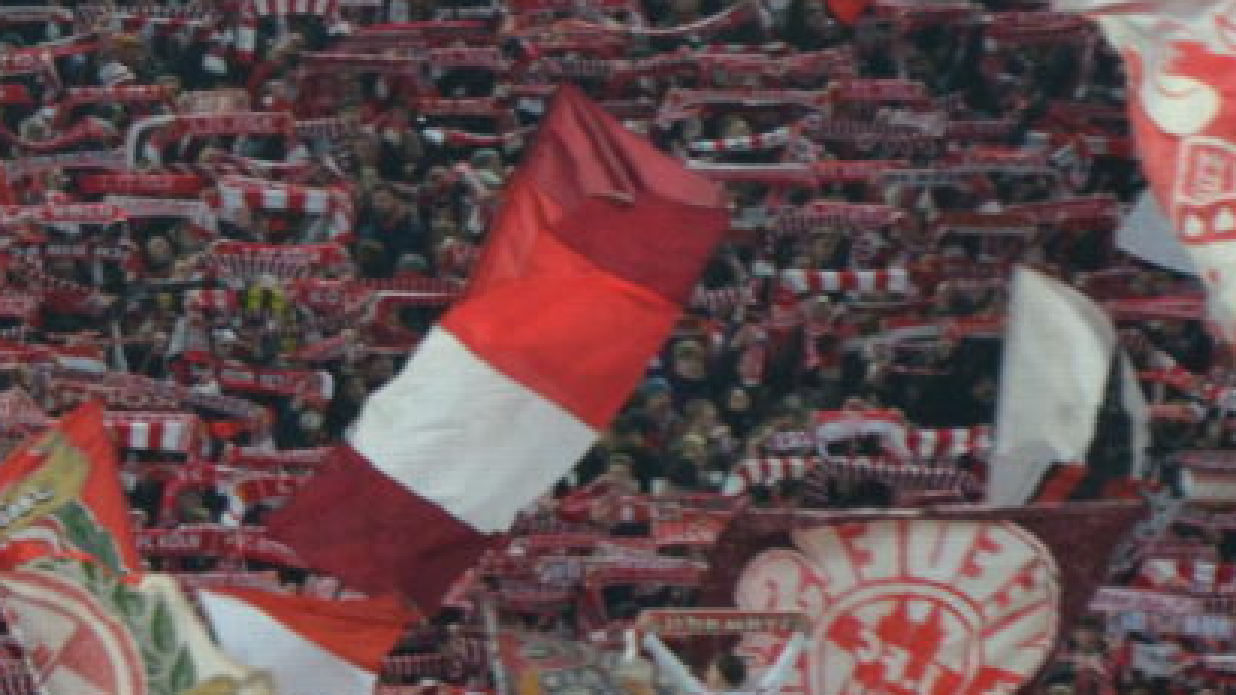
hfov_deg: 5.0
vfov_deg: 2.8
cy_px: 163
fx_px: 14059
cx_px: -671
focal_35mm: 429
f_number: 5.3
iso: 1000
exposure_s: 1/125
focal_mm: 70
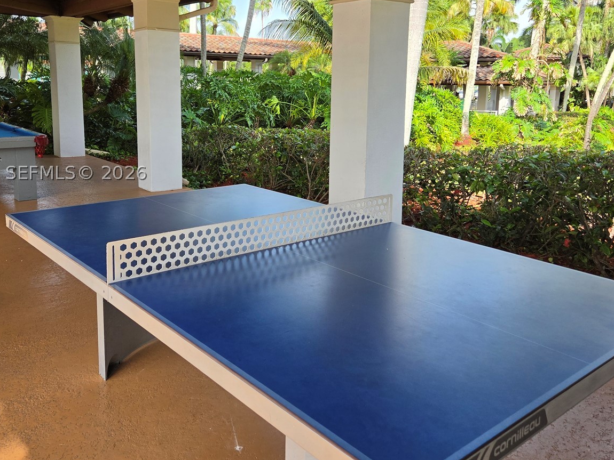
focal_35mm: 32
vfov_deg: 43.8
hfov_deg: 56.8
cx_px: 310
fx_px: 568
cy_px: 173
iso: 80
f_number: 1.8
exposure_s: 1/1645
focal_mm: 5.4
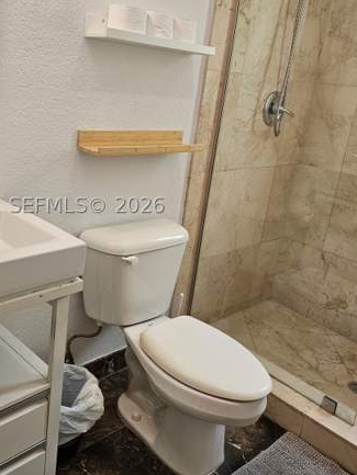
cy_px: 205
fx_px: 467
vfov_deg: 53.8
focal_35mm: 34
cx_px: 138
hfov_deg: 41.6
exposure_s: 1/120
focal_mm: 6.3
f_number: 1.7
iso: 200
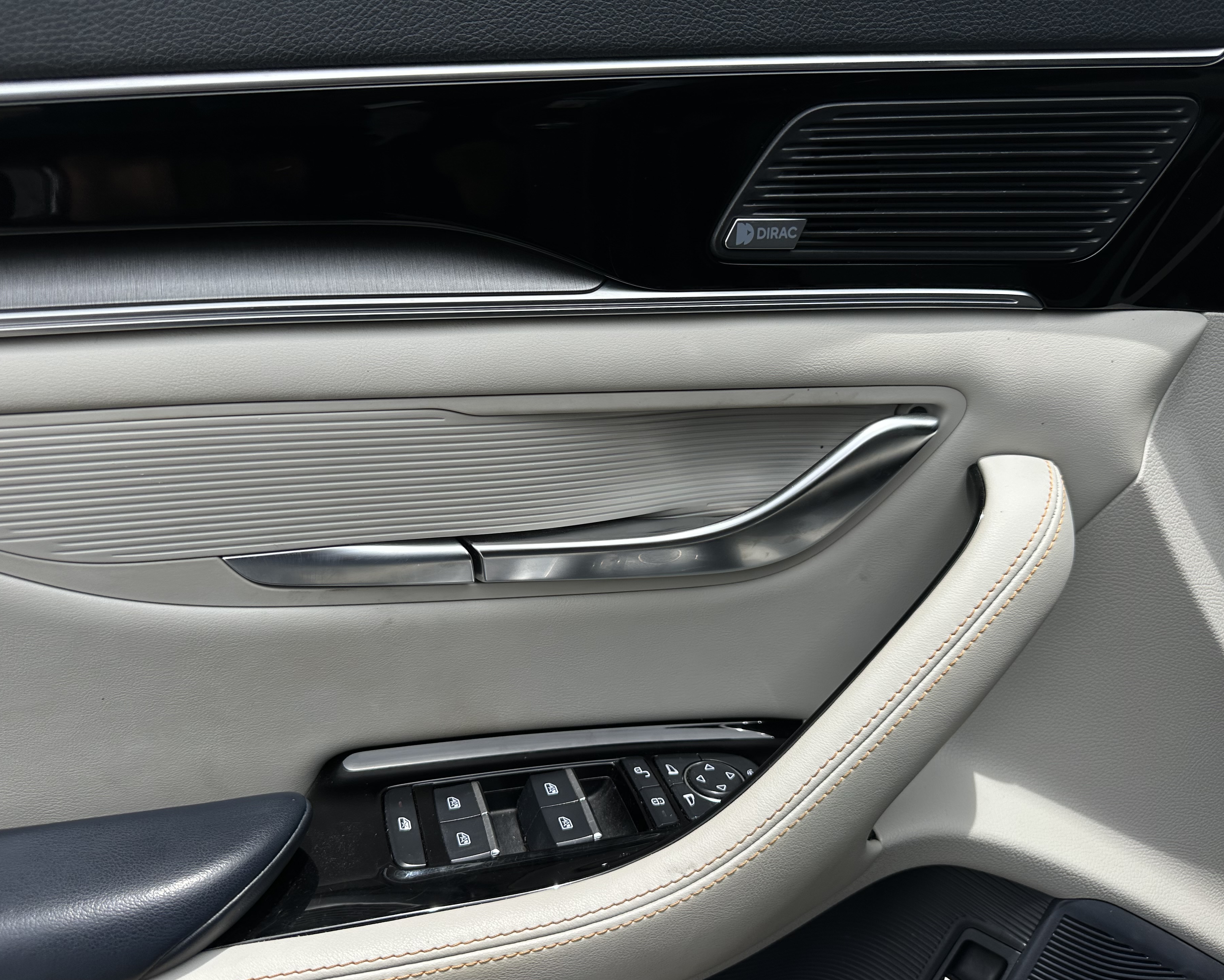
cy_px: 498
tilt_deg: -21.2
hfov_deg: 66.0
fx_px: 942
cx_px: 596
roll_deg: +2.7
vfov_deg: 54.9
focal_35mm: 26
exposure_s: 1/3247
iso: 80
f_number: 1.78
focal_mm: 6.86
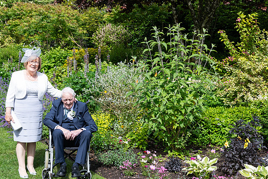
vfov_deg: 23.0
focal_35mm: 59
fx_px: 439
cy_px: 103
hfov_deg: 33.9
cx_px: 123
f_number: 5.6
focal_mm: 48
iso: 320
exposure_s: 1/1000
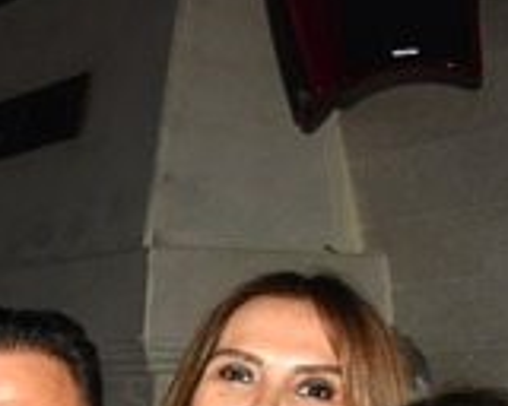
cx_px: -518
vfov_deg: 11.0
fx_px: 1970
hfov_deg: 12.8
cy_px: 718
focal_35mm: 131
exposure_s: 1/200
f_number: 6.3
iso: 640
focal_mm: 28
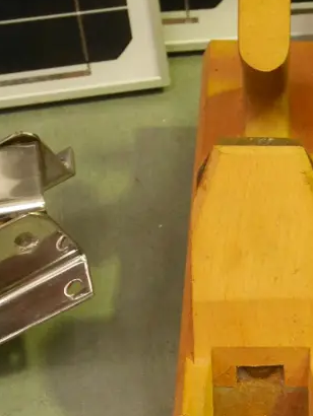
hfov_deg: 15.8
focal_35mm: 90
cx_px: 378
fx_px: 1084
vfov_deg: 21.3
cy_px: 368
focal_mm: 18
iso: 3200
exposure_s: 1/250
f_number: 4.2
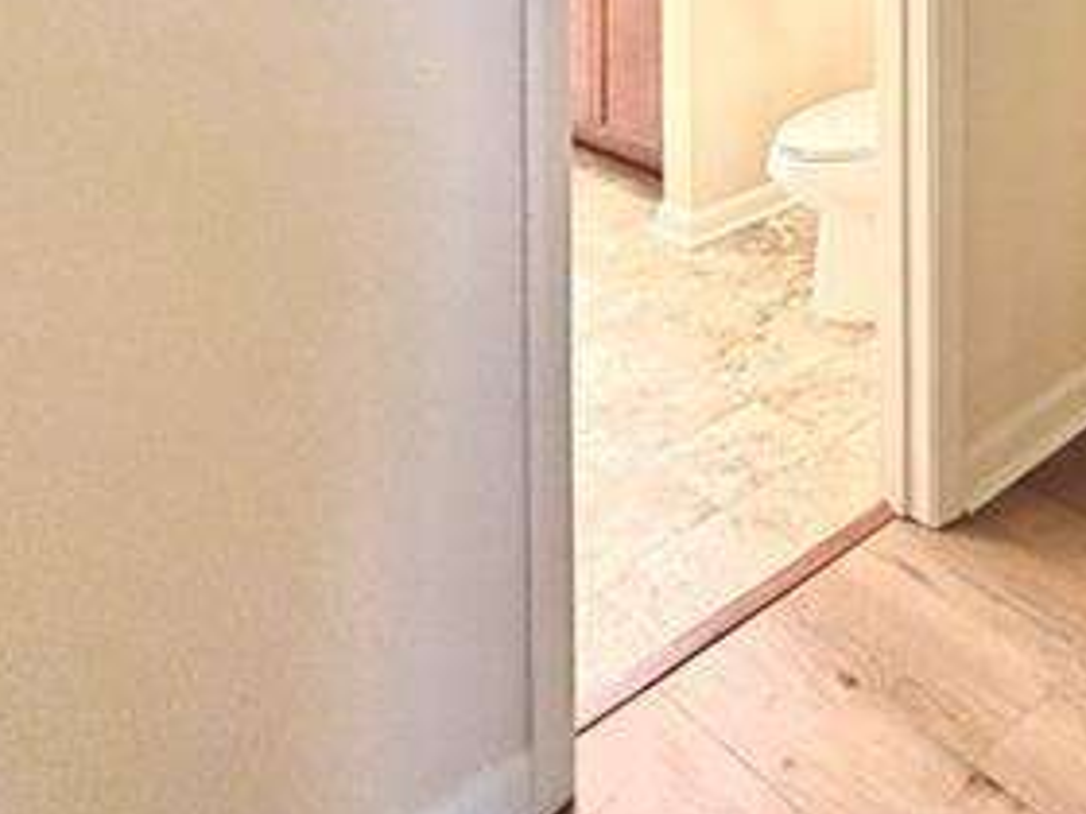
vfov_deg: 28.2
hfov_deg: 40.6
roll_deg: +0.3
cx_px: 1098
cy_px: -300
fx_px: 1255
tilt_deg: +1.4
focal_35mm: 40
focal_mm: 2.22
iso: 500
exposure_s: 1/60
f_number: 2.2
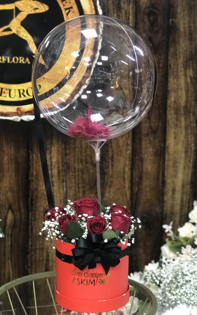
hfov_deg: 21.3
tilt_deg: -7.8
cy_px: 158
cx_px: 103
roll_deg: -0.4
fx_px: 524
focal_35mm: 61
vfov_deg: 33.5
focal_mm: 6.6
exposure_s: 1/50
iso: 640
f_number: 2.8
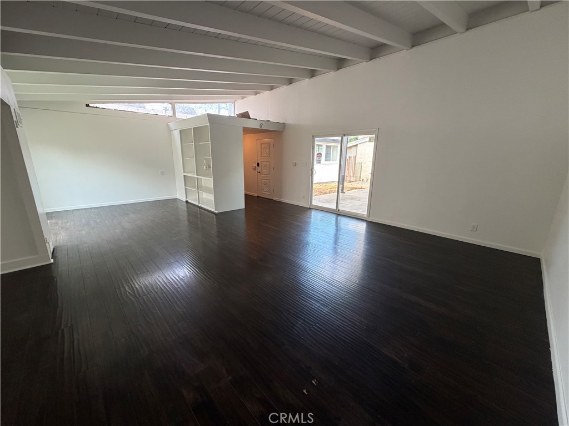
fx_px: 230
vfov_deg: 85.7
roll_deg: -0.2
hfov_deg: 102.1
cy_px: 213
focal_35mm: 14
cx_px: 284
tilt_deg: -13.7
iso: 320
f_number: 2.2
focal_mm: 2.22
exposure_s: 1/121
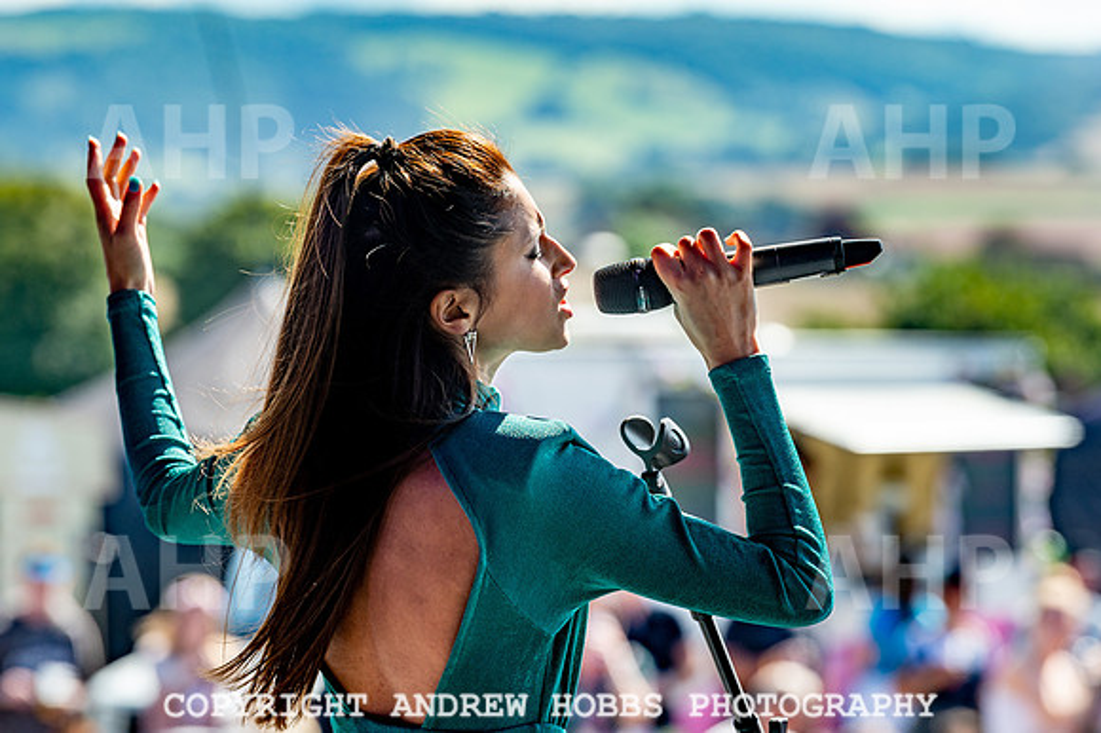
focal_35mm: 235
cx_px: 519
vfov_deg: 5.8
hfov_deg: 8.8
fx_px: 7177
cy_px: 346
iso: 250
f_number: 5.6
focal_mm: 200
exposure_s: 1/640
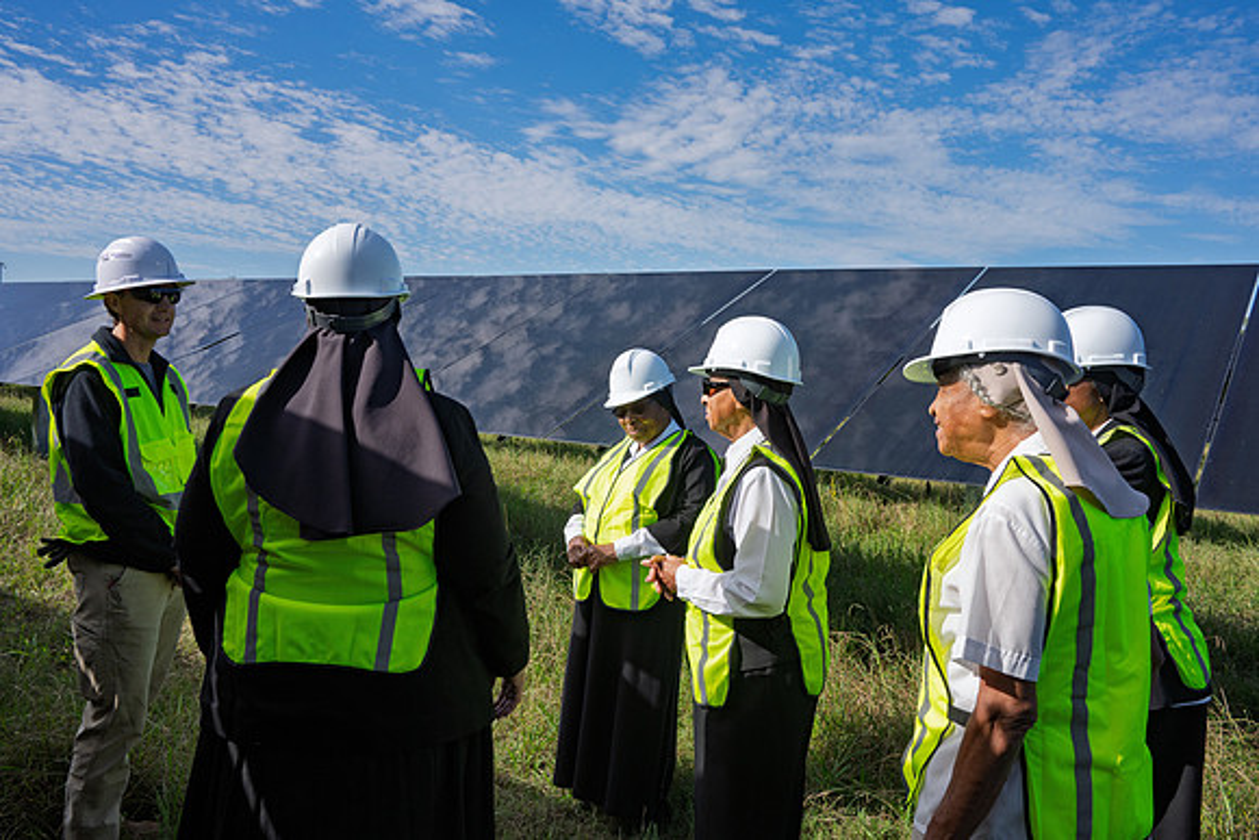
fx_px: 979
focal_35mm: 28
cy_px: 420
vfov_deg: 46.4
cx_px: 630
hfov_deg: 65.5
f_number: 9
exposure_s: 1/500
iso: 200
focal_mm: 28
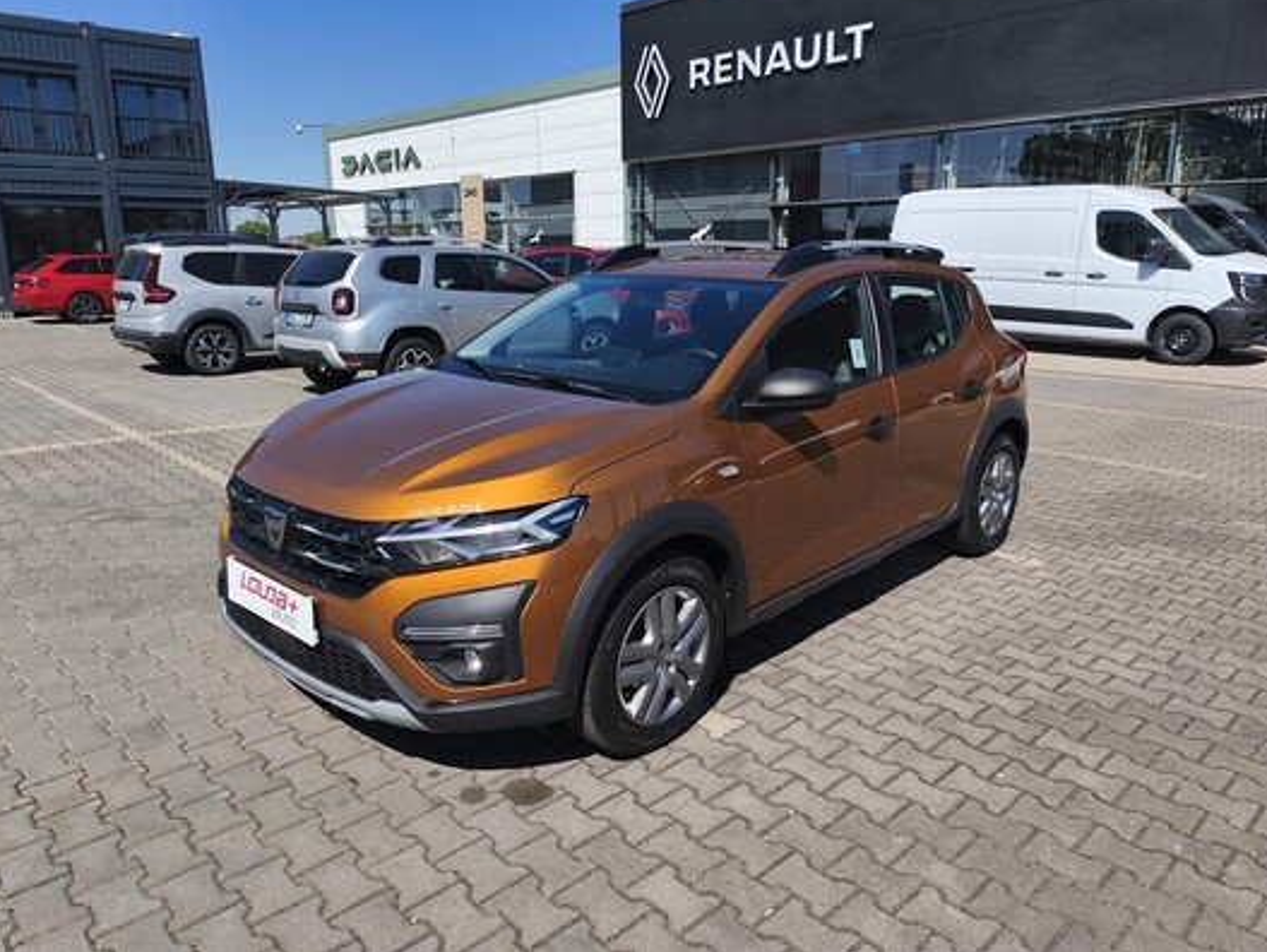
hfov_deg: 71.6
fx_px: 879
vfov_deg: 56.9
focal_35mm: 24
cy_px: 460
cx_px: 637
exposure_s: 1/1594
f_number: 1.65
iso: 50
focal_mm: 6.14
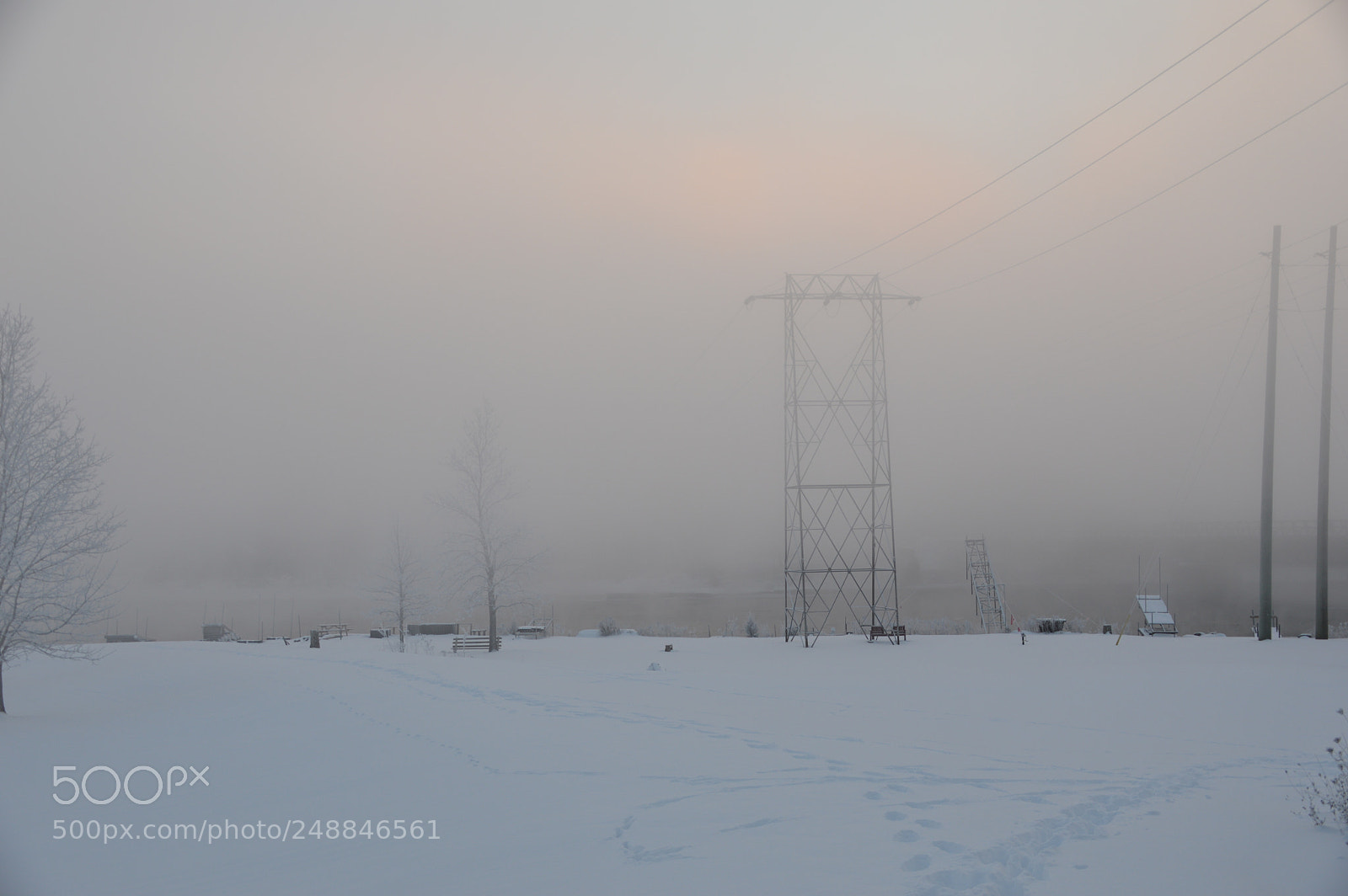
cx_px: 674
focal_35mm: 42
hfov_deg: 46.4
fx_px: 1571
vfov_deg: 31.8
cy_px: 448
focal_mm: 28
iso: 100
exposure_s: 1/125
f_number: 5.6
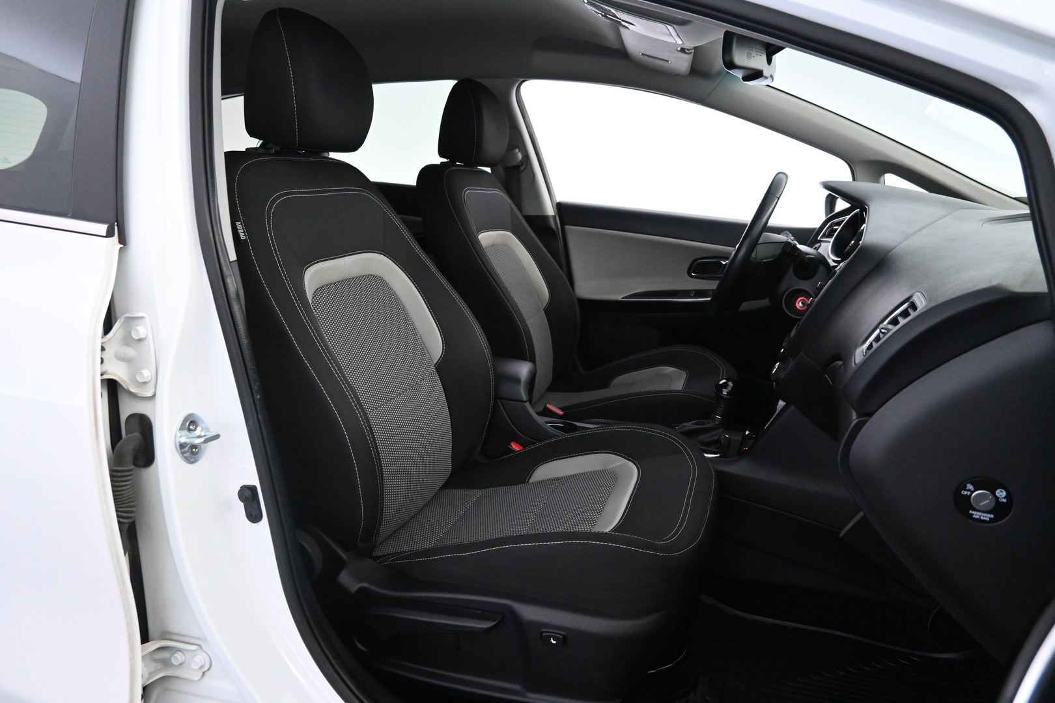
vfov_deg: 53.1
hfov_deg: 73.7
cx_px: 528
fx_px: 703
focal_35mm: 24
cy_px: 352
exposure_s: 1/80
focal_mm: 16
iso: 4000
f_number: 4.5
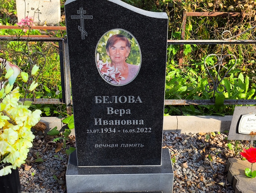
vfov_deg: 29.1
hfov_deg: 38.2
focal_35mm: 50
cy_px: 96
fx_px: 370
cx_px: 128
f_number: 1.7
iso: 50
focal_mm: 4.71
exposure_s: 1/491
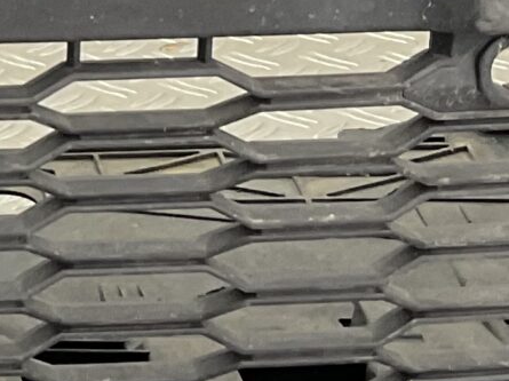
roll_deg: -0.7
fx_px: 2454
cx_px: -385
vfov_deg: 8.7
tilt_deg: -14.2
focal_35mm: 167
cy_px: -193
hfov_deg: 11.1
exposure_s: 1/100
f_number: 1.8
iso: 64
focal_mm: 3
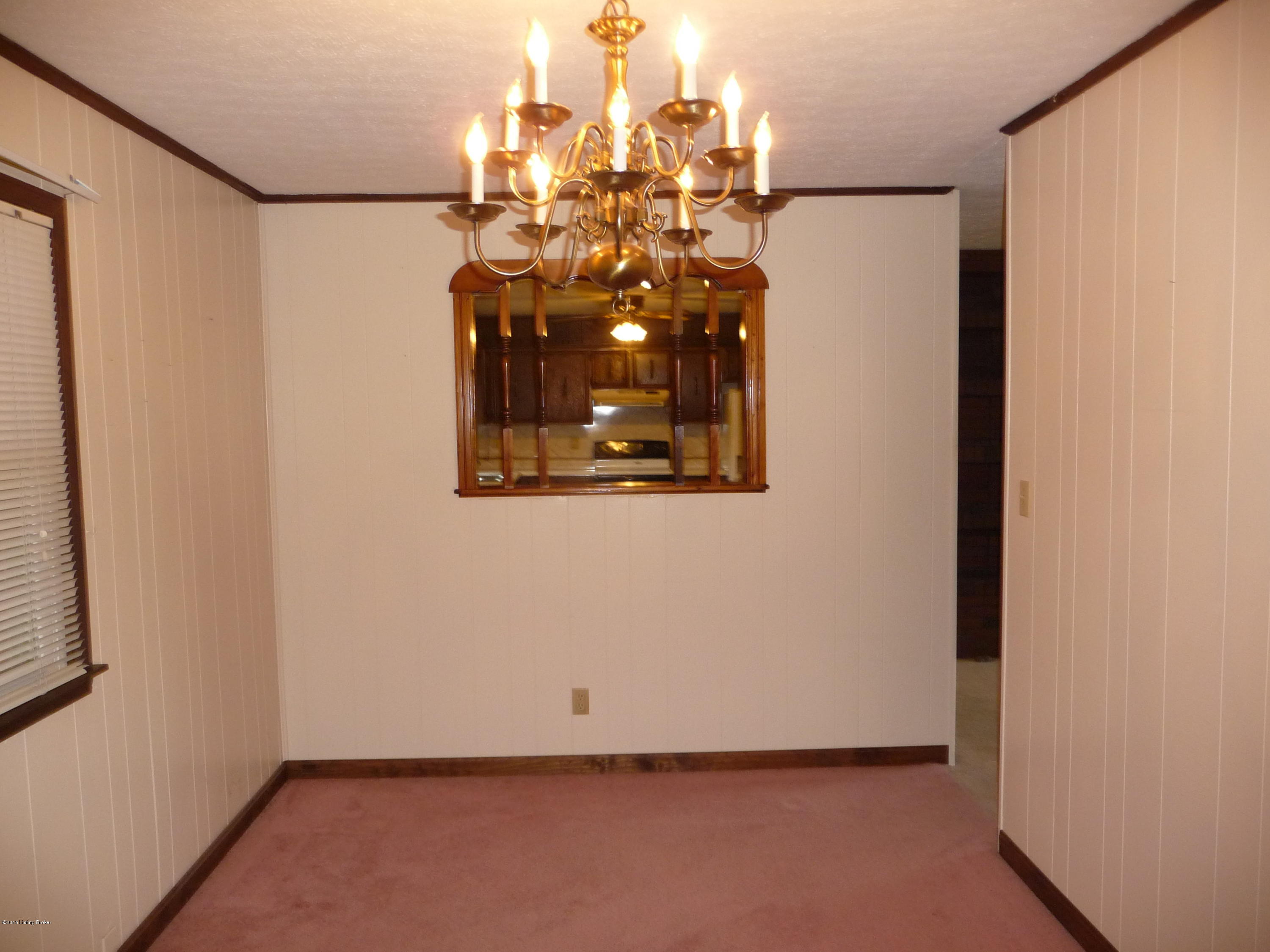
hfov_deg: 63.4
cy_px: 476
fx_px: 1027
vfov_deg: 49.7
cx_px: 635
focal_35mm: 28
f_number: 3.3
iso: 200
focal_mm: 4.7
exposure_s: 1/30
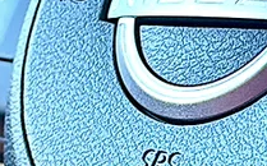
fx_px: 1163
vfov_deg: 8.1
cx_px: 165
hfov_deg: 13.1
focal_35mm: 160
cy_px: -22
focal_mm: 6.86
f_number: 1.78
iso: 64
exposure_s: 1/134
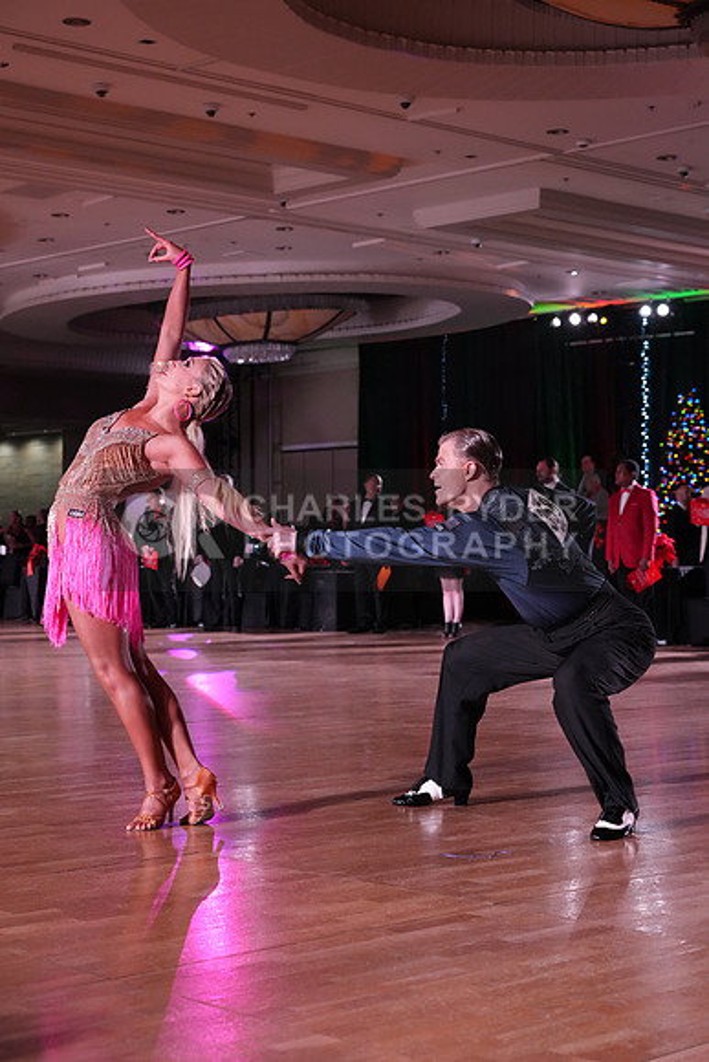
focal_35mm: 61
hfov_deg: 22.3
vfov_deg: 32.9
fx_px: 1801
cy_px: 531
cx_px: 354
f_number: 5
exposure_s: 1/320
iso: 5000
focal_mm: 61
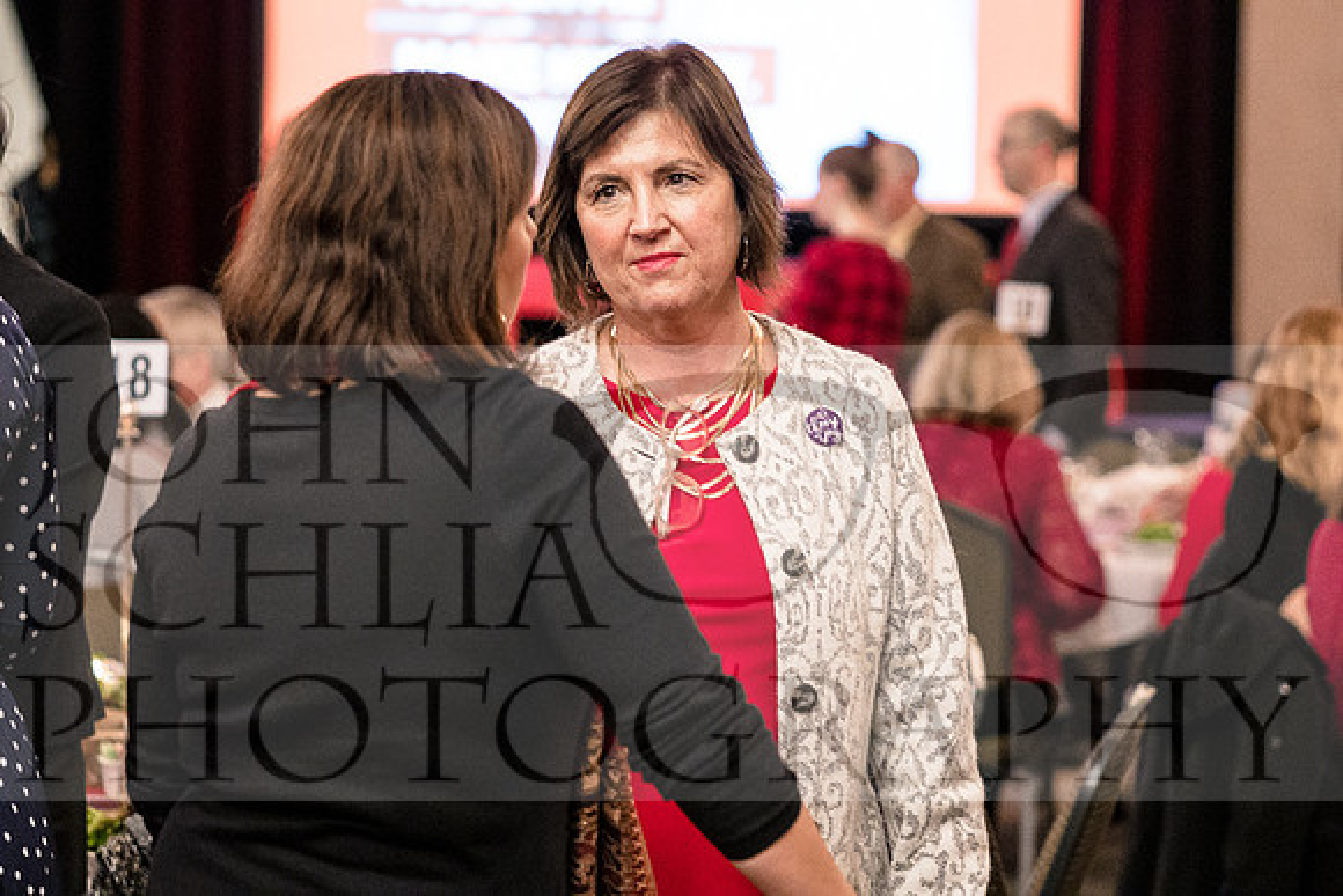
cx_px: 672
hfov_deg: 17.9
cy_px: 448
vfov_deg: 12.0
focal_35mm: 114
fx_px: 4254
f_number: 2.8
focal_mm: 76
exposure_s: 1/60
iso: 3200
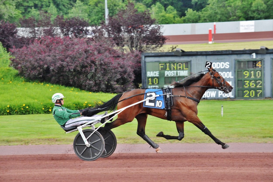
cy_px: 91
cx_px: 136
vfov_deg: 7.6
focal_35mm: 180
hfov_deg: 11.4
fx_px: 1363
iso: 1250
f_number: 7.1
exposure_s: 1/640
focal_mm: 120
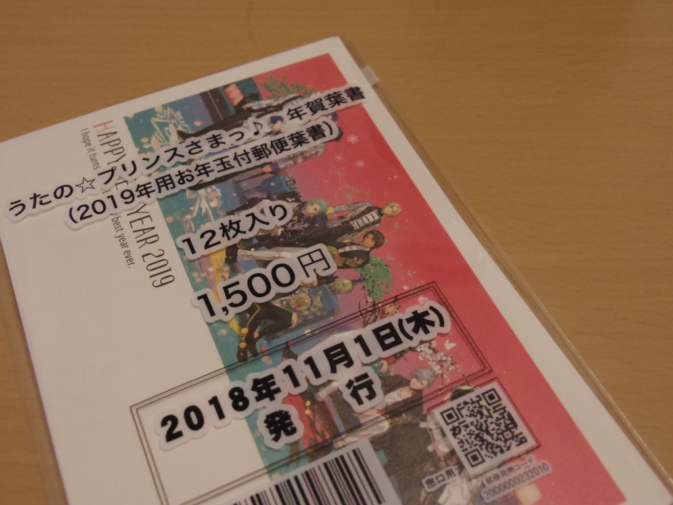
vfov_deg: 36.0
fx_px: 778
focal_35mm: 40
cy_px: 252
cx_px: 336
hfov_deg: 46.8
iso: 2500
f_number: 3.5
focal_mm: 8.8
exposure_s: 1/60
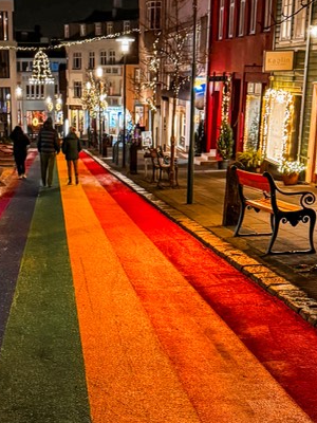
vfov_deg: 25.5
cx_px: 88
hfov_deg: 20.3
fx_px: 879
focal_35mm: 72
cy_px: 440
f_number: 1.78
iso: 800
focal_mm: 6.86
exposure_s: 1/25
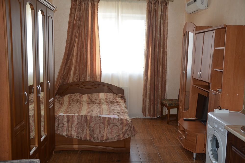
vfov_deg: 36.9
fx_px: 245
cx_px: 122
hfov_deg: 53.1
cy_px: 82
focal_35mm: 36
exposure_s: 1/125
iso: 400
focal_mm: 24
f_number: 3.8
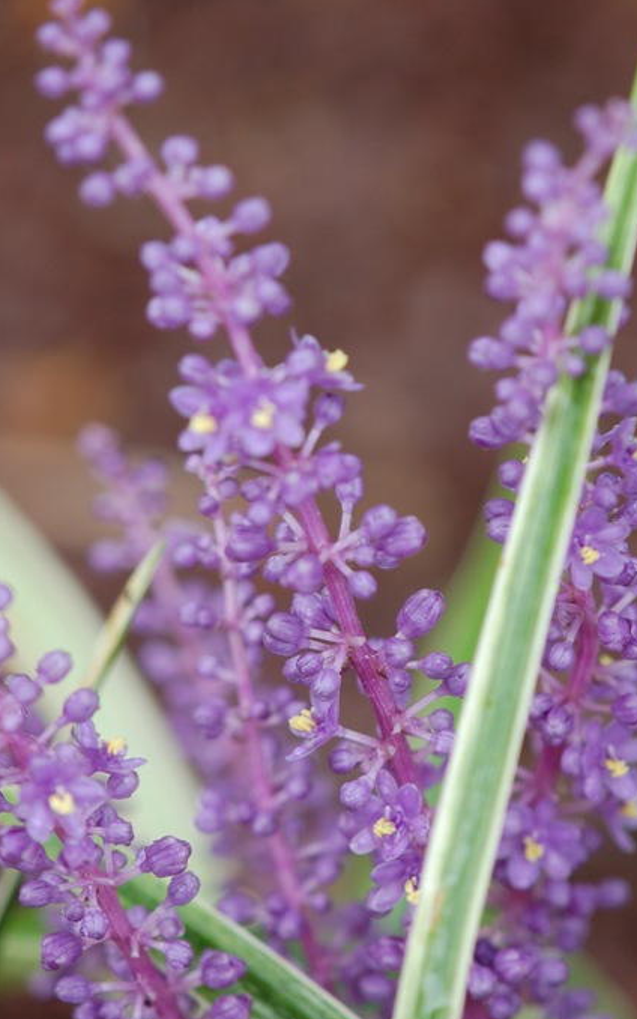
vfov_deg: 14.6
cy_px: 463
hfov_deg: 9.1
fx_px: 3986
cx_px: 370
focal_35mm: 144
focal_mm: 85
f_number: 5
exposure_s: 1/125
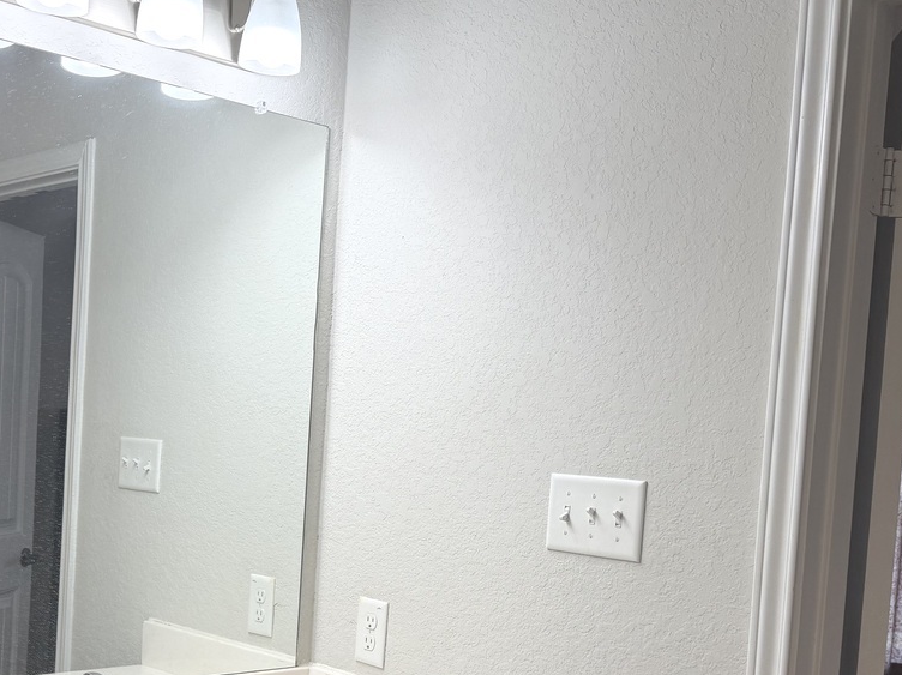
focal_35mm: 46
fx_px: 1198
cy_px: 490
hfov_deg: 40.6
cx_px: 276
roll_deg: -3.4
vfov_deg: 31.0
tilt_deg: -3.8
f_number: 1.78
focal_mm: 6.76
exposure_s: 1/235
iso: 80
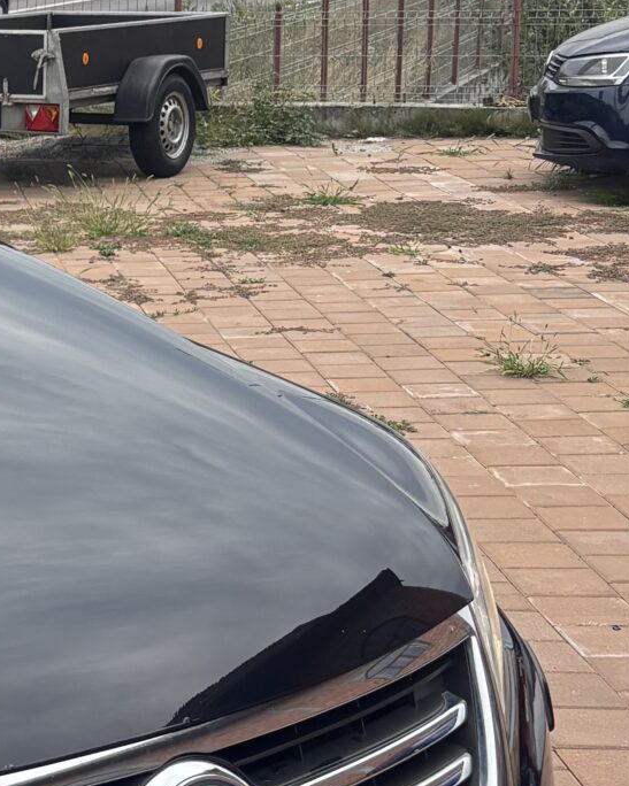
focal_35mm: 95
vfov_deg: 20.1
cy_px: 232
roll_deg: +2.0
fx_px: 2211
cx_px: -452
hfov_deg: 14.5
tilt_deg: -9.3
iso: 50
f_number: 1.6
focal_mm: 5.96
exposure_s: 1/1311
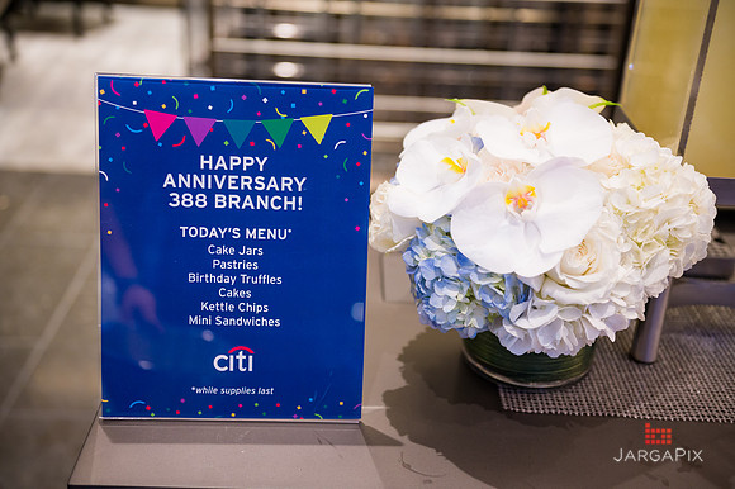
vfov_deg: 28.0
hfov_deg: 41.1
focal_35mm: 48
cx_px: 368
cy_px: 244
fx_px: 979
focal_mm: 48
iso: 1600
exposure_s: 1/200
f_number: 3.2
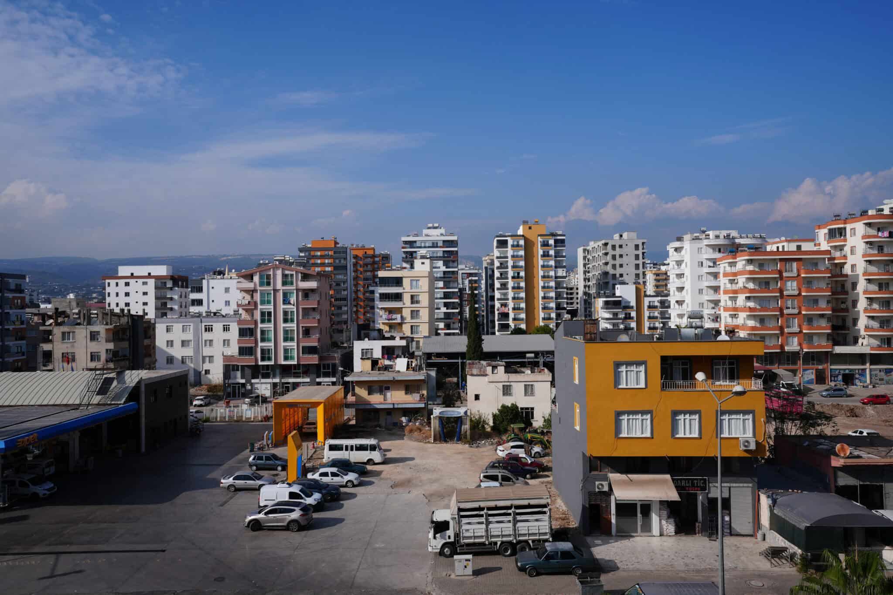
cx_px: 446
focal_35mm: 28
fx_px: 694
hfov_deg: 65.5
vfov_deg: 46.4
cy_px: 298
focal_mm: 28
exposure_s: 1/250
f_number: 10
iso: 100
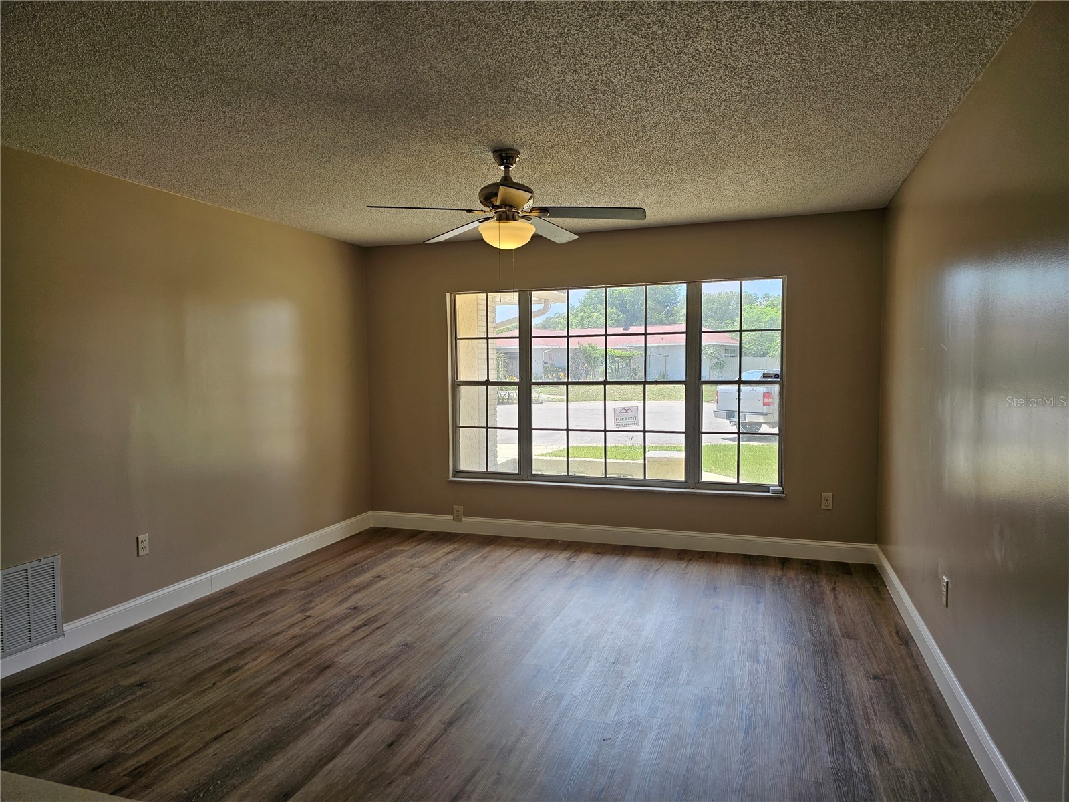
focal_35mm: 23
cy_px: 401
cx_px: 534
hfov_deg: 73.9
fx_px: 710
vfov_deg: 58.9
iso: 12
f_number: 1.7
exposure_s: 1/120
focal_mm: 6.3
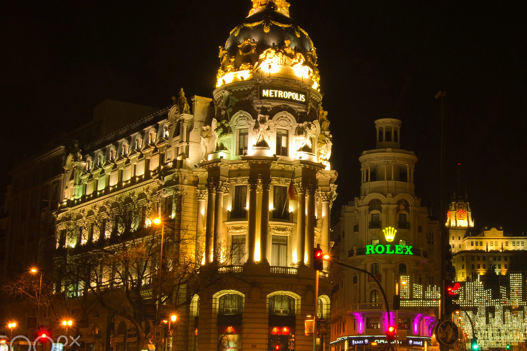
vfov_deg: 20.7
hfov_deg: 30.5
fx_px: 962
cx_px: 337
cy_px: 159
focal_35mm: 66
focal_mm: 31
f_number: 25
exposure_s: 10
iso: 100
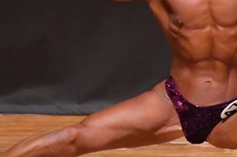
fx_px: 6760
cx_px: 164
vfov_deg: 1.3
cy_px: 38
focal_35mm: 1028
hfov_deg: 2.0
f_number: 5.6
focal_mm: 250
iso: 10000
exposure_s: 1/400
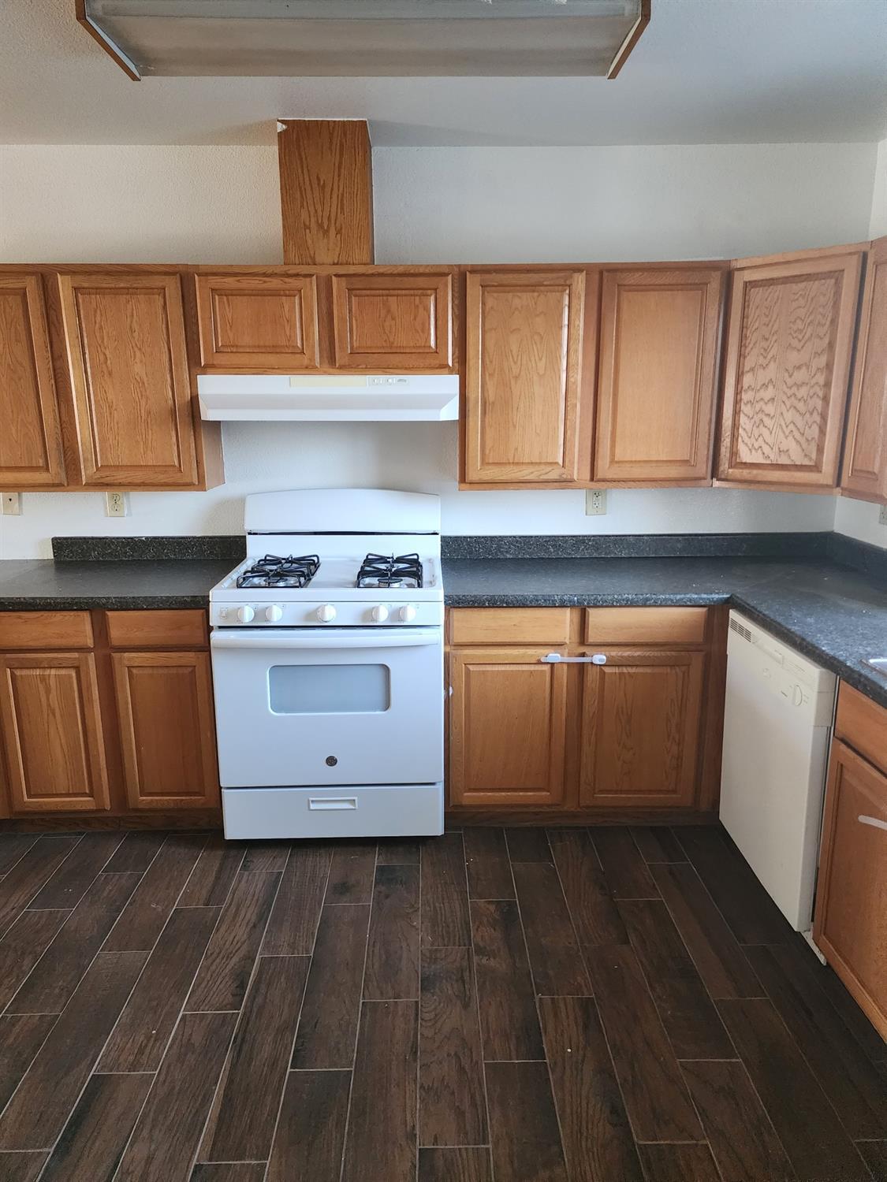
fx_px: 786
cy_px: 591
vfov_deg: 73.9
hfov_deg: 58.9
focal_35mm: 23
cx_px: 444
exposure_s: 1/120
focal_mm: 6.4
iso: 800
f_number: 1.8
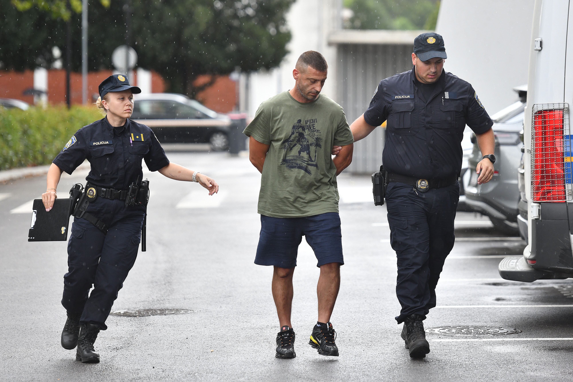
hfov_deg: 12.8
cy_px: 191
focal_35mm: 160
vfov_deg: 8.6
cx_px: 286
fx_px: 2547
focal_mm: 160
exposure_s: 1/800
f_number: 5
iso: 800
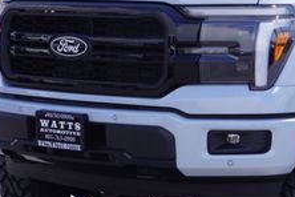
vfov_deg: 9.1
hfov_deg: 13.2
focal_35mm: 151
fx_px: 1241
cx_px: 349
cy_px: 96
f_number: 10
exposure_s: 1/125
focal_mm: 35
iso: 100
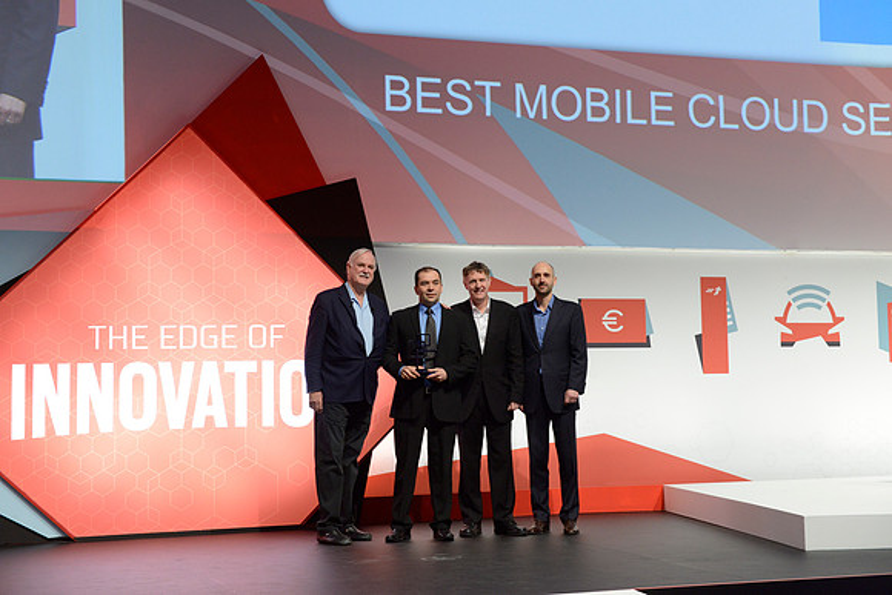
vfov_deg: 22.6
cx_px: 446
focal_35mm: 60
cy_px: 298
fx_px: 1487
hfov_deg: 33.4
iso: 2500
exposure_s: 1/100
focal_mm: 60
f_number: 8
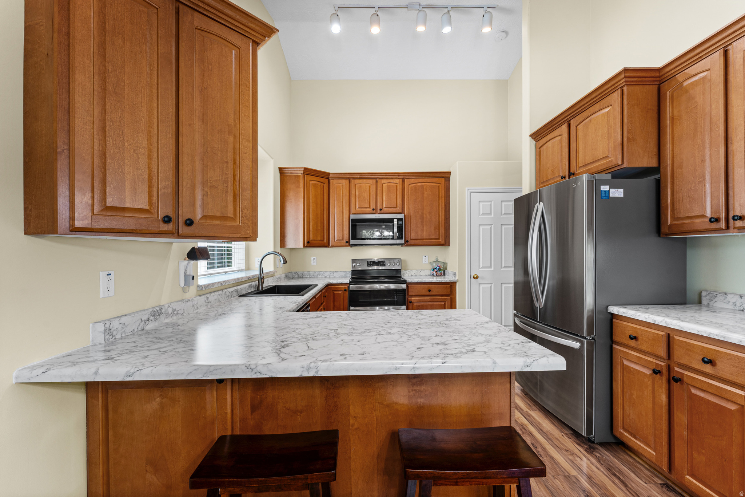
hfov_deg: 104.3
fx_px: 290
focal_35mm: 14
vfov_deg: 81.2
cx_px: 372
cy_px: 248
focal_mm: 14
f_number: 9
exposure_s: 1/3
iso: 250
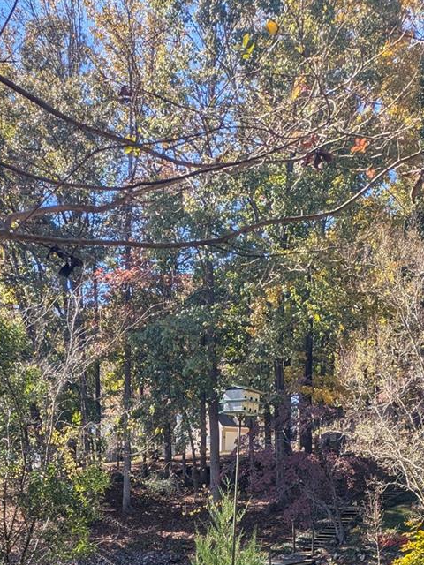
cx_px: 114
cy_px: 676
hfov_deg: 24.2
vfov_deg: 28.1
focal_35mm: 60
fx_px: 980
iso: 42
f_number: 1.89
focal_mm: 5.43
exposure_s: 1/856
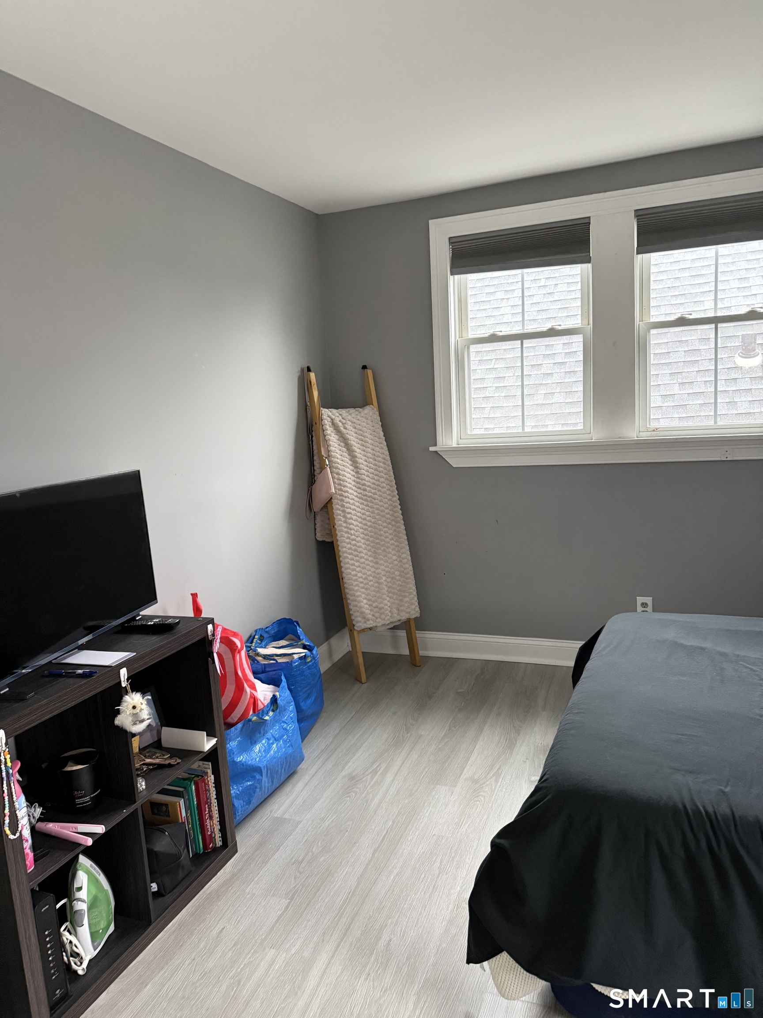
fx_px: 705
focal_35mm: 24
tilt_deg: -3.0
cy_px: 509
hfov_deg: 56.8
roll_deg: +5.0
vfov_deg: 71.6
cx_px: 382
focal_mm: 6.76
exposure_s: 1/60
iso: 640
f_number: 1.78
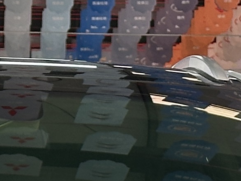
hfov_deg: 6.0
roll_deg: -1.0
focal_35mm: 330
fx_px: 2298
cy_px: 462
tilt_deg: -3.3
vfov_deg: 4.4
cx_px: -20
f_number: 1.78
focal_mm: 6.86
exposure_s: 1/121
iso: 80
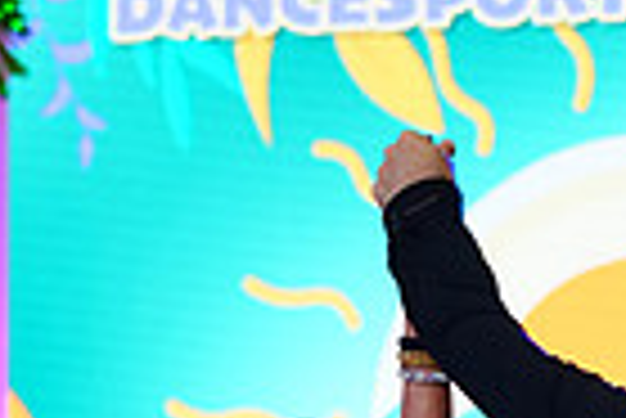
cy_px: 1254
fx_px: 7642
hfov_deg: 4.7
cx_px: 304
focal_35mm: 439
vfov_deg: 3.1
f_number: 4
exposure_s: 1/400
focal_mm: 105
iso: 2000
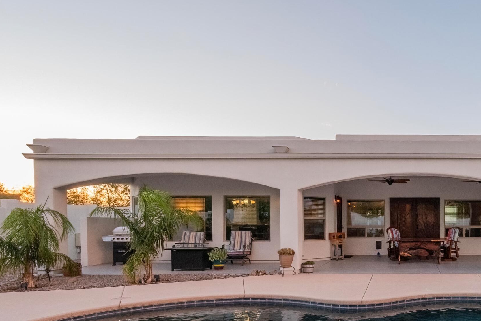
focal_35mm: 27
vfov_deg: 46.7
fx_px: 361
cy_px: 228
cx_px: 411
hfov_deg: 59.7
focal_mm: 10
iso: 800
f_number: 11
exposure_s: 1/50
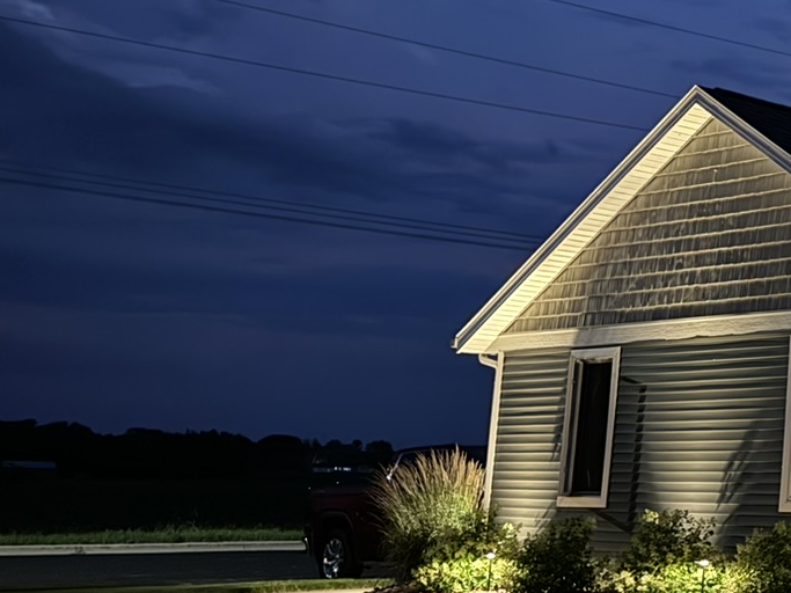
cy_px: 181
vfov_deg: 20.3
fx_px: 1645
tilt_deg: +11.3
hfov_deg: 22.4
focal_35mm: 72
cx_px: 1173
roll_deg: -1.9
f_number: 1.78
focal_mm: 6.76
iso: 800
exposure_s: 1/9
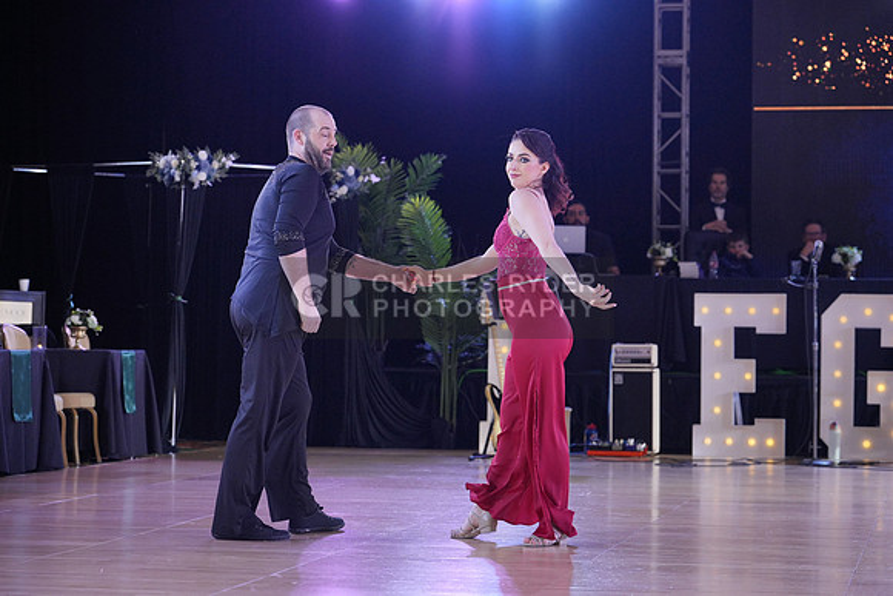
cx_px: 446
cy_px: 298
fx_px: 2382
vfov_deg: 14.3
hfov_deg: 21.2
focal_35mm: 96
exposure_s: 1/500
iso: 2000
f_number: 4
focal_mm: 96
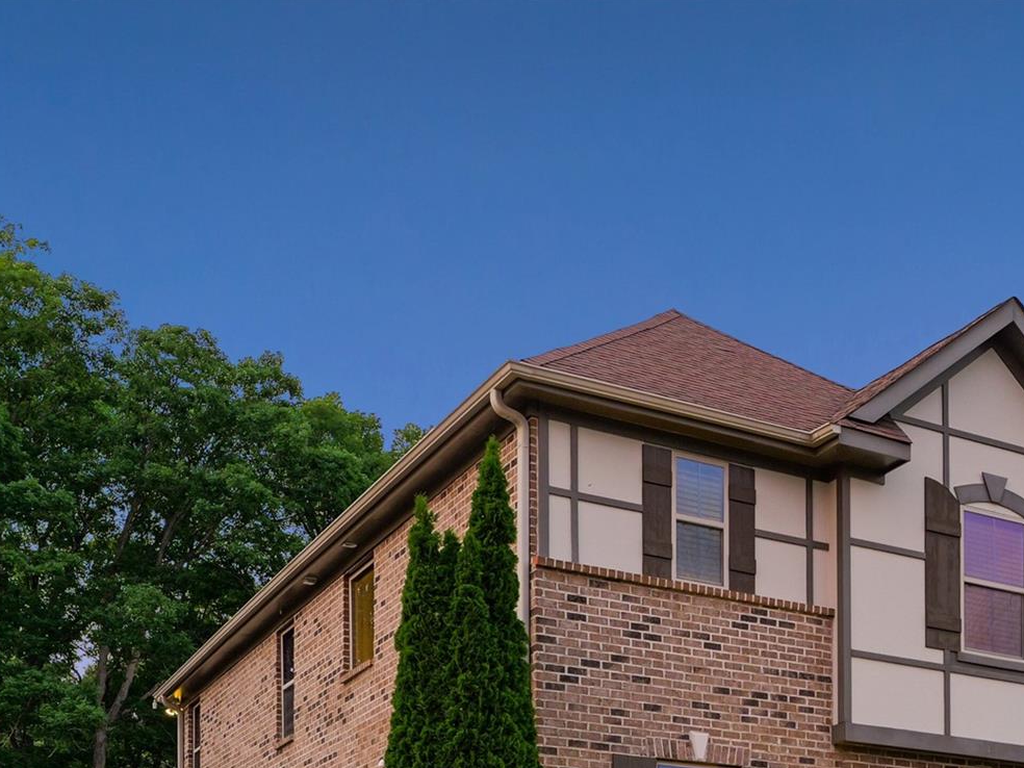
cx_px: 921
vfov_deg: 28.9
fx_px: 1420
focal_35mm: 48
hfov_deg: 37.1
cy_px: 707
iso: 800
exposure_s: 1/3.33
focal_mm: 24
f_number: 8
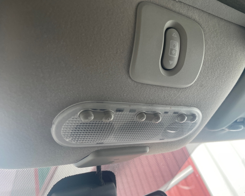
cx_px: 134
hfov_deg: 62.1
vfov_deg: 51.5
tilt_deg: +35.9
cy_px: 98
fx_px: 203
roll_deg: +24.7
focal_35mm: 28
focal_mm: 4.2
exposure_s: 1/121
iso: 100
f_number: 1.6
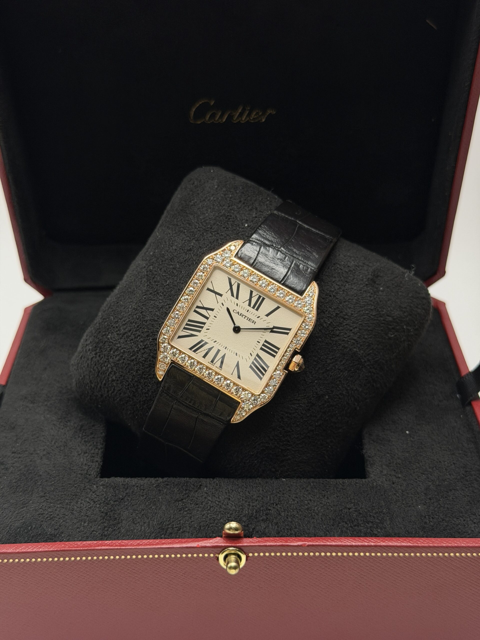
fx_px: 887
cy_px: 320
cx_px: 240
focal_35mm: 48
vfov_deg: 39.7
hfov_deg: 30.3
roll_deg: +0.8
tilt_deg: -32.7
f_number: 1.78
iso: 80
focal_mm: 6.76
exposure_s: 1/119
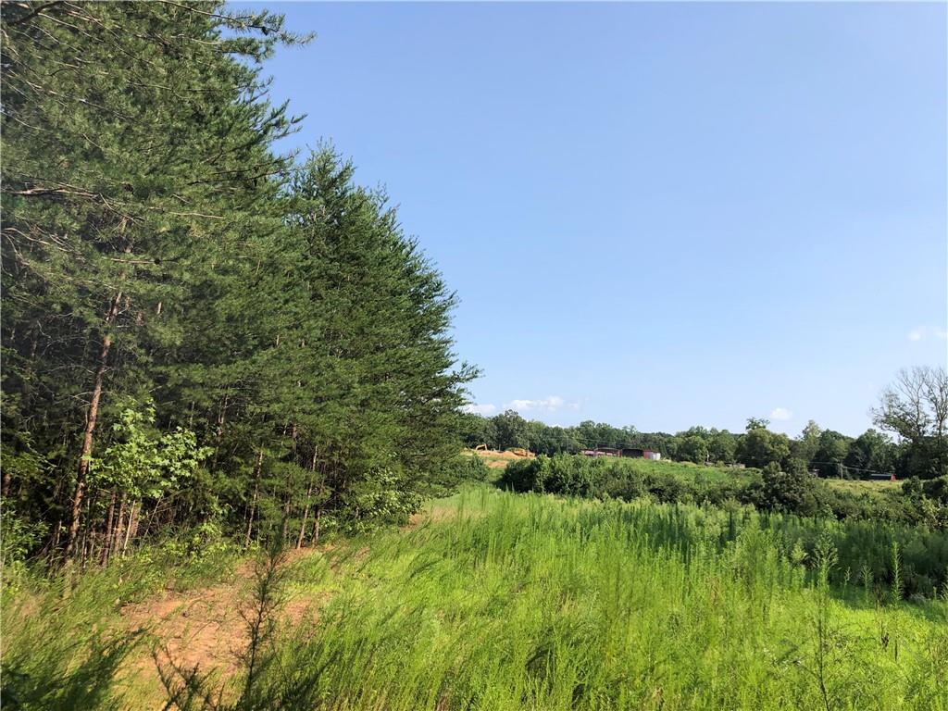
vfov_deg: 49.7
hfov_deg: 63.4
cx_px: 474
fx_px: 767
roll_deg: -1.7
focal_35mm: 28
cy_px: 356
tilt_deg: +6.6
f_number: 1.8
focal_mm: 3.99
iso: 20
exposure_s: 1/1779
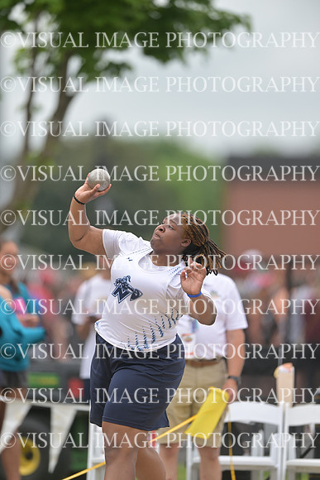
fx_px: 5330
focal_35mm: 400
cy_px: 240
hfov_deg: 3.4
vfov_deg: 5.2
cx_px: 160
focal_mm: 400
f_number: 2.8
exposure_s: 1/2500
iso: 200
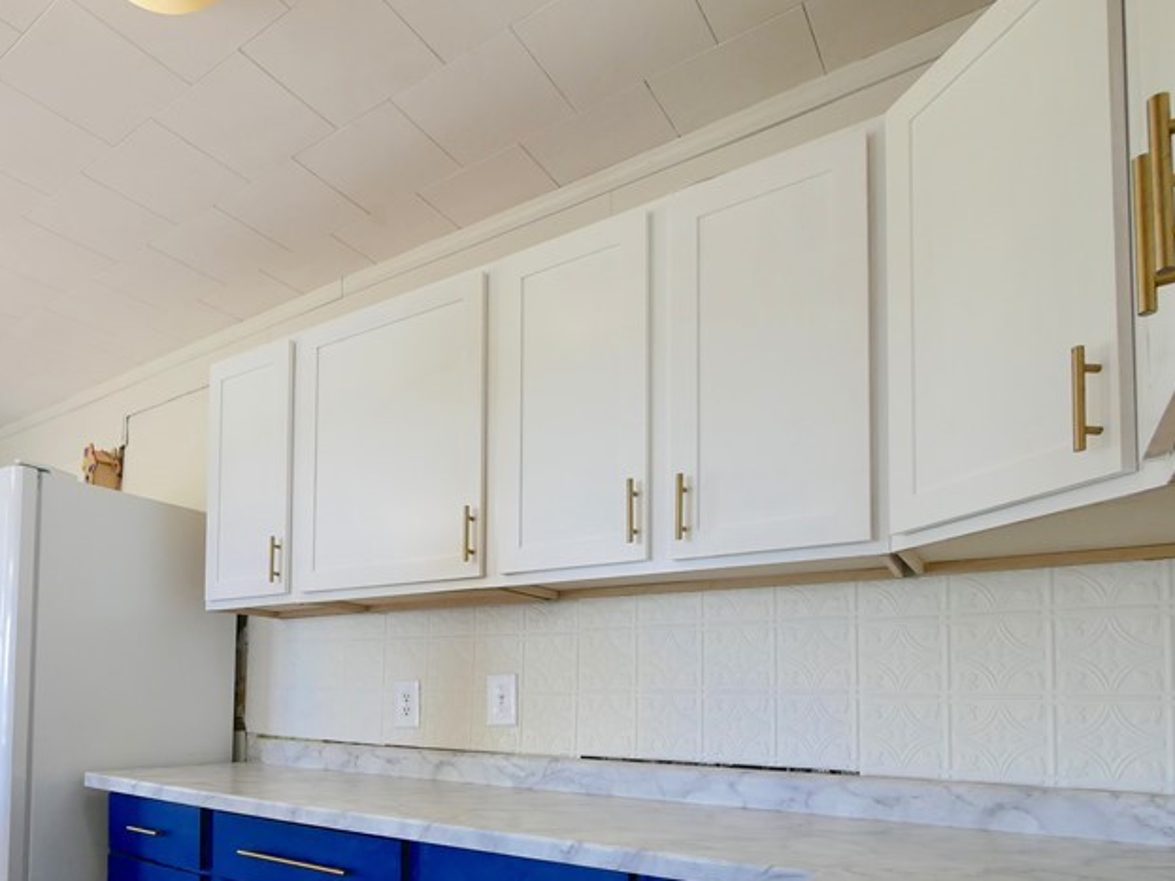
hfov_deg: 71.1
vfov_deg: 55.6
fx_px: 781
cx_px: 363
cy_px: 675
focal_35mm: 23
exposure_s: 1/60
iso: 400
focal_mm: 7
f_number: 4
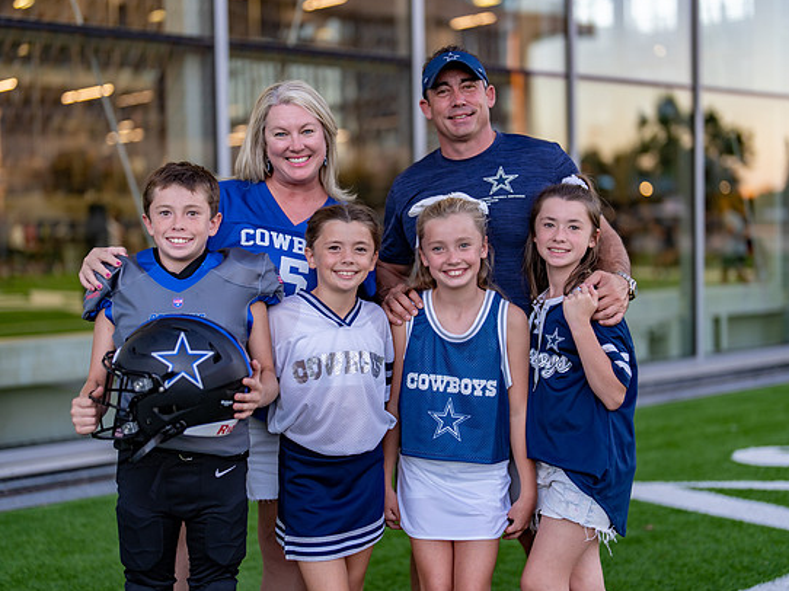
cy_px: 293
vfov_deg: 26.1
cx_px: 411
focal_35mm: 56
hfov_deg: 34.4
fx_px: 1276
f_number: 1.2
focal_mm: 50
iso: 100
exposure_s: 1/320
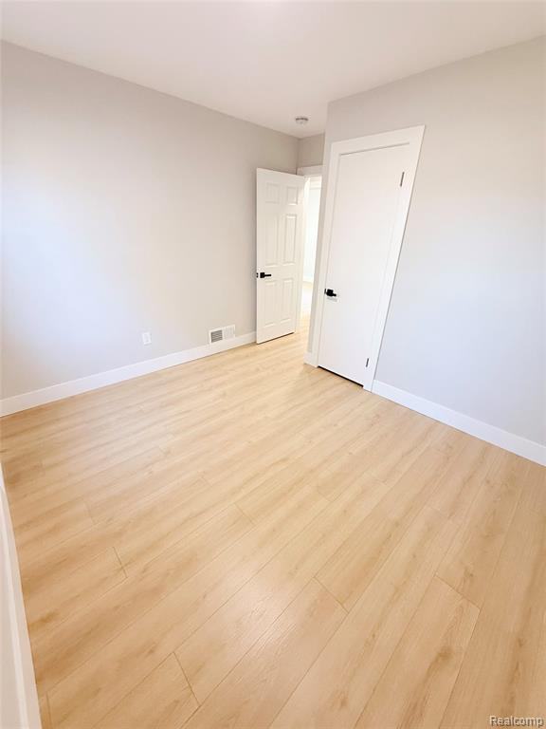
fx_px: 294
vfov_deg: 102.1
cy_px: 364
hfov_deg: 85.7
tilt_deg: -25.1
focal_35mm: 14
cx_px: 273
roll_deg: -2.7
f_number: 2.2
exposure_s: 1/120
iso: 320
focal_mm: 2.22
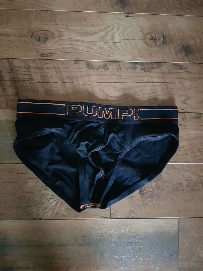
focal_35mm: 26
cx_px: 102
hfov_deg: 53.1
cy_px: 136
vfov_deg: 67.3
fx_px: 203
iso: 1250
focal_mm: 4.2
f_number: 1.7
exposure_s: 1/6
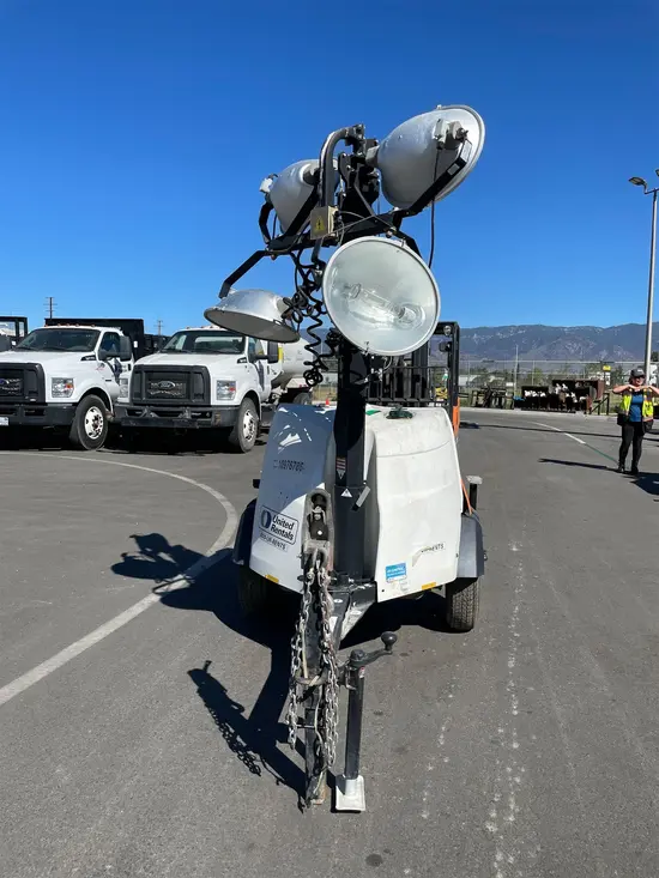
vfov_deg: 67.3
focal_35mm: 26
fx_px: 660
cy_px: 439
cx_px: 330
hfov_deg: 53.1
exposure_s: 1/6135
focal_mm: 4.2
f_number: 1.6
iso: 50
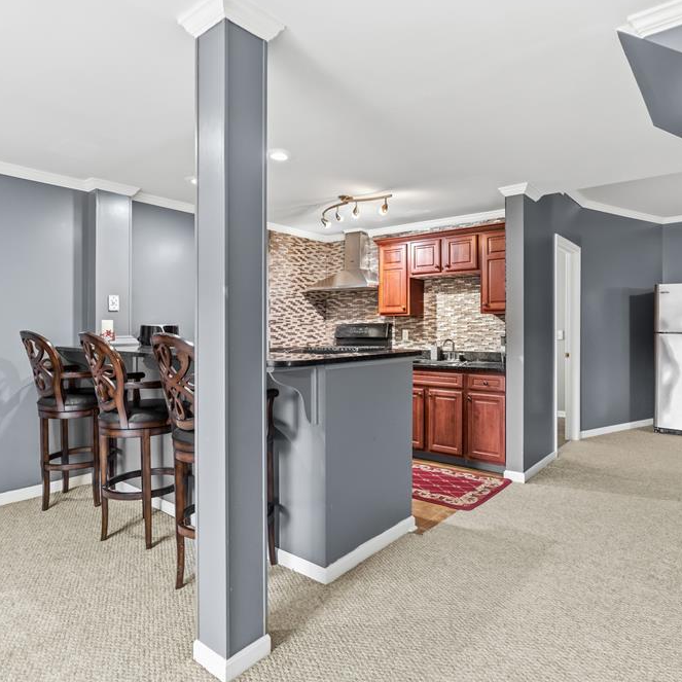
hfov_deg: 72.1
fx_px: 468
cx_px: 357
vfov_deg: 72.1
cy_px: 342
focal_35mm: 21
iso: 1250
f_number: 3.5
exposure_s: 1/30
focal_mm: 16
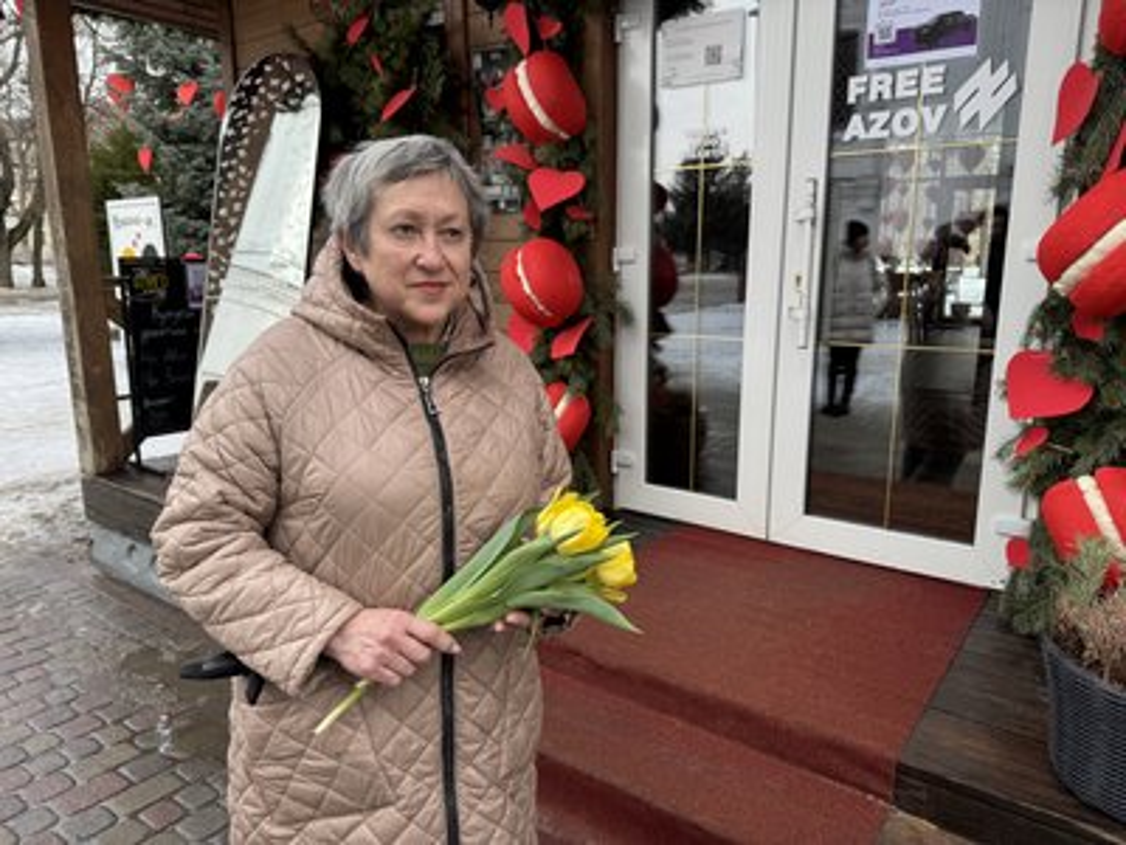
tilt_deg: -12.0
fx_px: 781
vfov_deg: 56.8
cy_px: 422
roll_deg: +0.3
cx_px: 563
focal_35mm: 24
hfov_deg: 71.6
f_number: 1.78
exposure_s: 1/739
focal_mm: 6.76
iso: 80
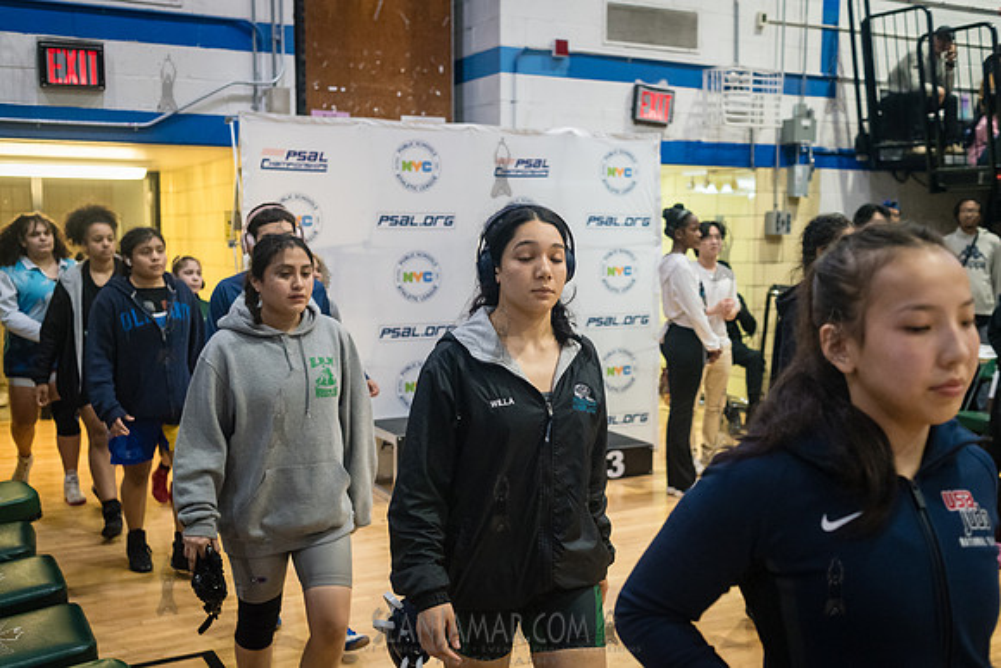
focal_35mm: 38
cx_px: 500
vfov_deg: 35.4
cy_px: 334
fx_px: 1045
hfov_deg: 51.2
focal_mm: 35
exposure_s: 1/320
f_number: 3.2
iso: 5000
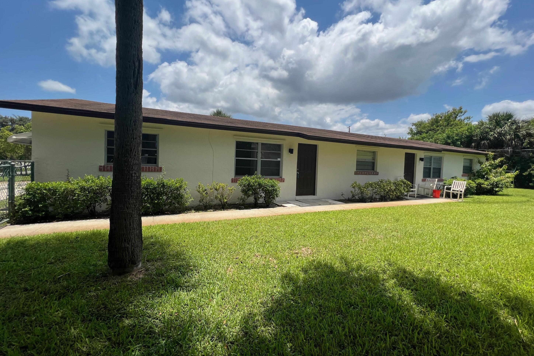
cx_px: 262
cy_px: 171
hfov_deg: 104.2
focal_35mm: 14
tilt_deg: -2.0
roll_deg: -1.7
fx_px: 208
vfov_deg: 81.2
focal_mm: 1.57
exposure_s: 1/2016
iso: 32
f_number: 1.8
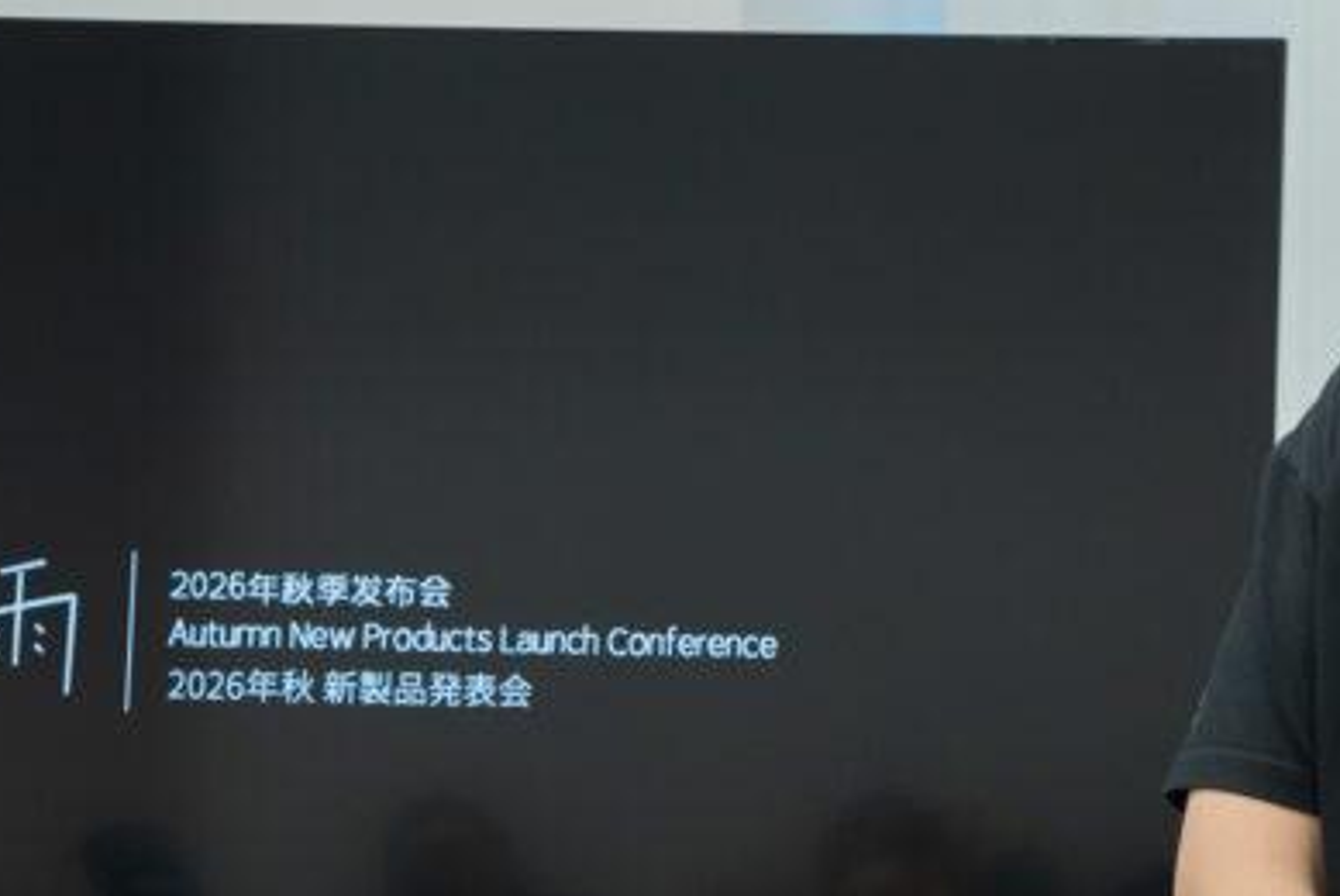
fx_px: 6072
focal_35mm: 163
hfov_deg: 12.3
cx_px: 1602
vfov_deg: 8.4
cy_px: 560
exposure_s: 1/125
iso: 800
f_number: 4
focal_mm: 62
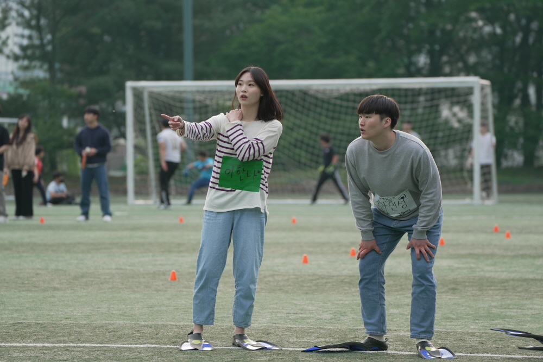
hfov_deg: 9.4
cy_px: 181
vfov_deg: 6.3
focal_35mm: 218
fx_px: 3288
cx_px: 272
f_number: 5.6
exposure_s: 1/200
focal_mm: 218
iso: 400
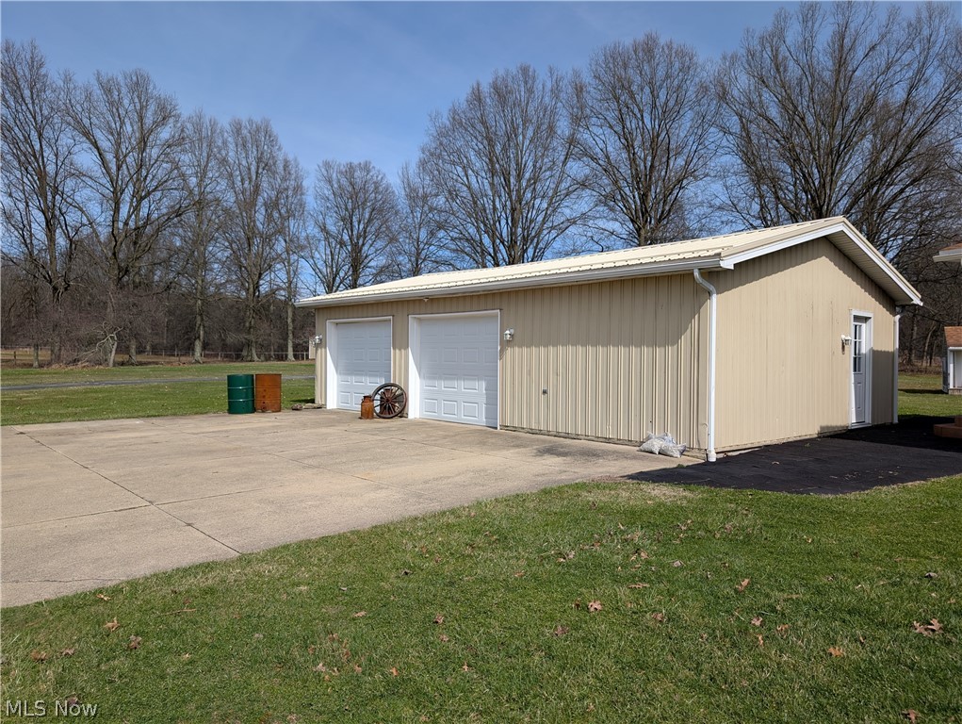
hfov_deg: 71.5
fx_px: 668
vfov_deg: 56.9
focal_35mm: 24
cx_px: 481
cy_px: 362
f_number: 1.68
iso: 18
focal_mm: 6.9
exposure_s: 1/1912
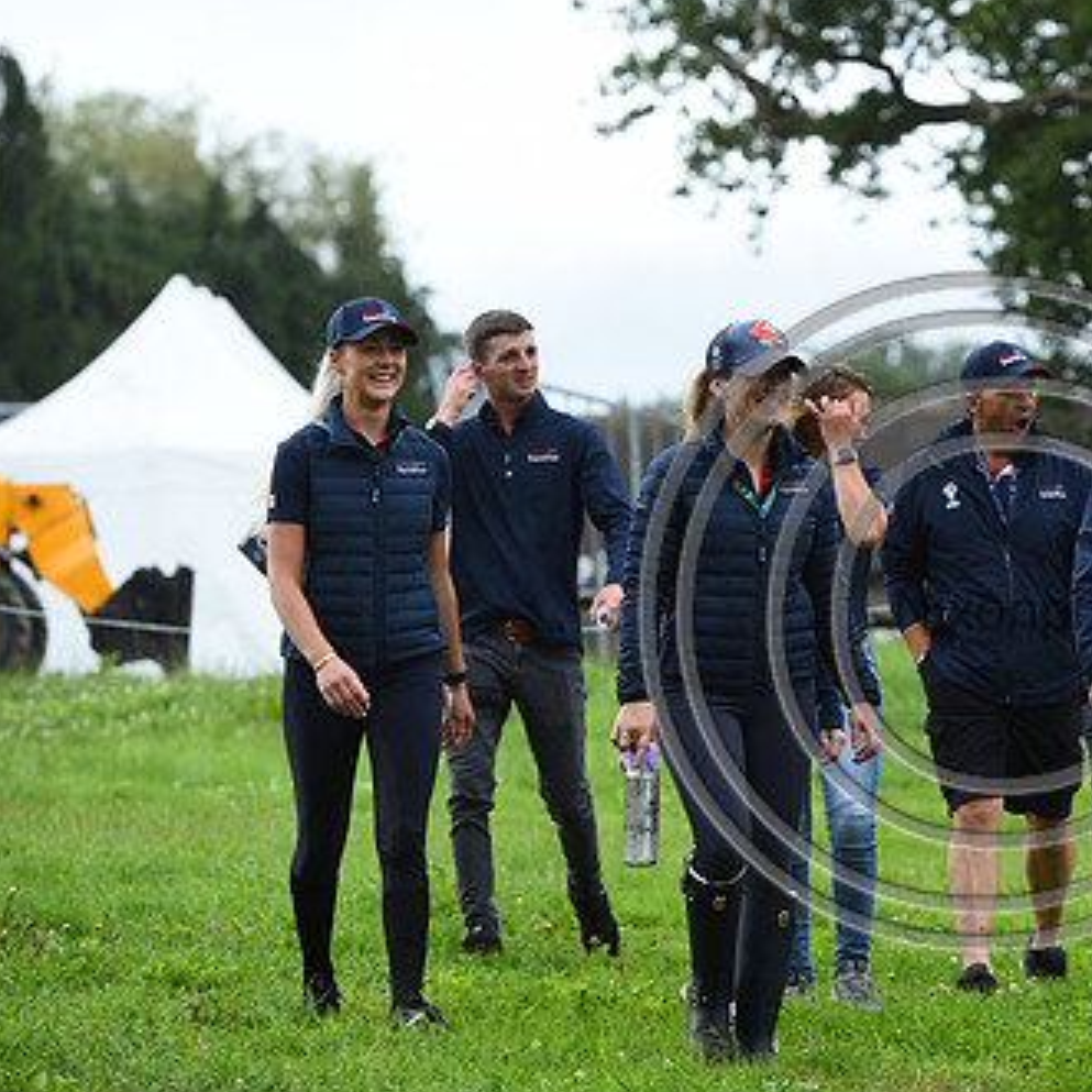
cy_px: 567
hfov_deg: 7.3
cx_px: 944
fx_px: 8494
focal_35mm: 238
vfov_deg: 7.4
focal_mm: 160
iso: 400
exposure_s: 1/800
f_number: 5
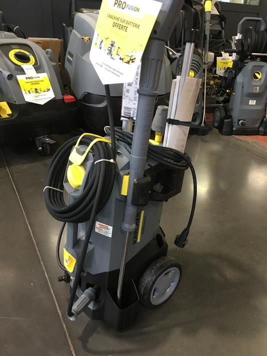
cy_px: 178
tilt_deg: -26.3
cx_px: 134
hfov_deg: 48.2
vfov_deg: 61.7
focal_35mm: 29
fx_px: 298
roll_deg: -2.6
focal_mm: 4.15
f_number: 2.2
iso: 125
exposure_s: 1/33
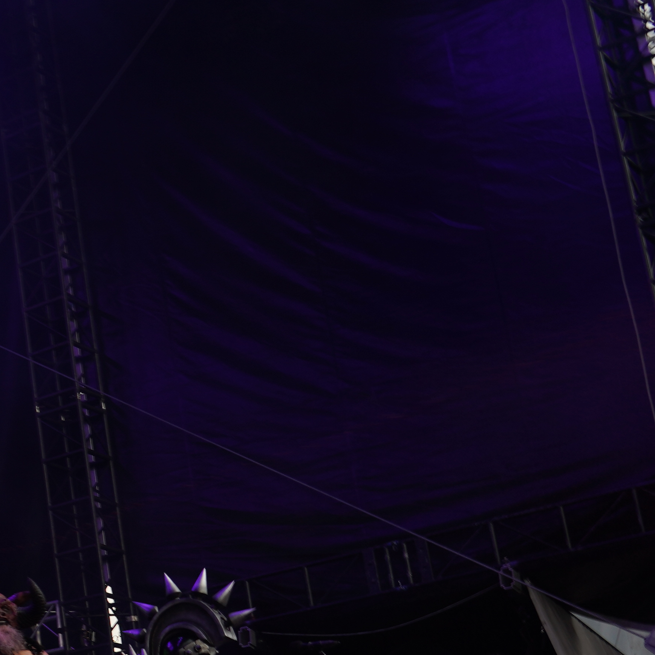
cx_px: -367
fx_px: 1884
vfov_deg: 19.6
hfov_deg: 17.5
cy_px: 504
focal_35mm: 88
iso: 100
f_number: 5.6
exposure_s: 1/60
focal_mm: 30
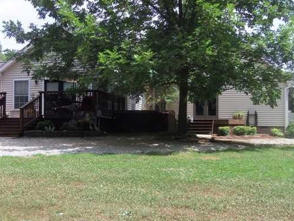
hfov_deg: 39.7
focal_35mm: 48
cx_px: 143
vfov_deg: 30.2
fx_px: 408
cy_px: 133
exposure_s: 1/320
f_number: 4.3
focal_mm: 6.8
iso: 64
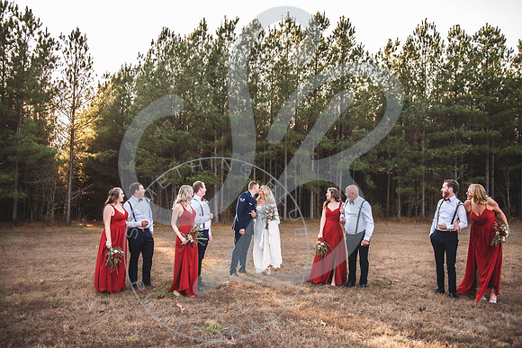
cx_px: 261
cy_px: 174
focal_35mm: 29
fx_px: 421
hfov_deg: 63.6
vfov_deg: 45.0
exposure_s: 1/400
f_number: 3.5
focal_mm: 29
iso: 320
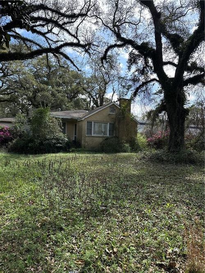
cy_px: 136
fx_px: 190
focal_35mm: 24
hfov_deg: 56.8
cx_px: 102
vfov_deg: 71.6
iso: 80
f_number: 1.78
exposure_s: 1/1664
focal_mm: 6.86
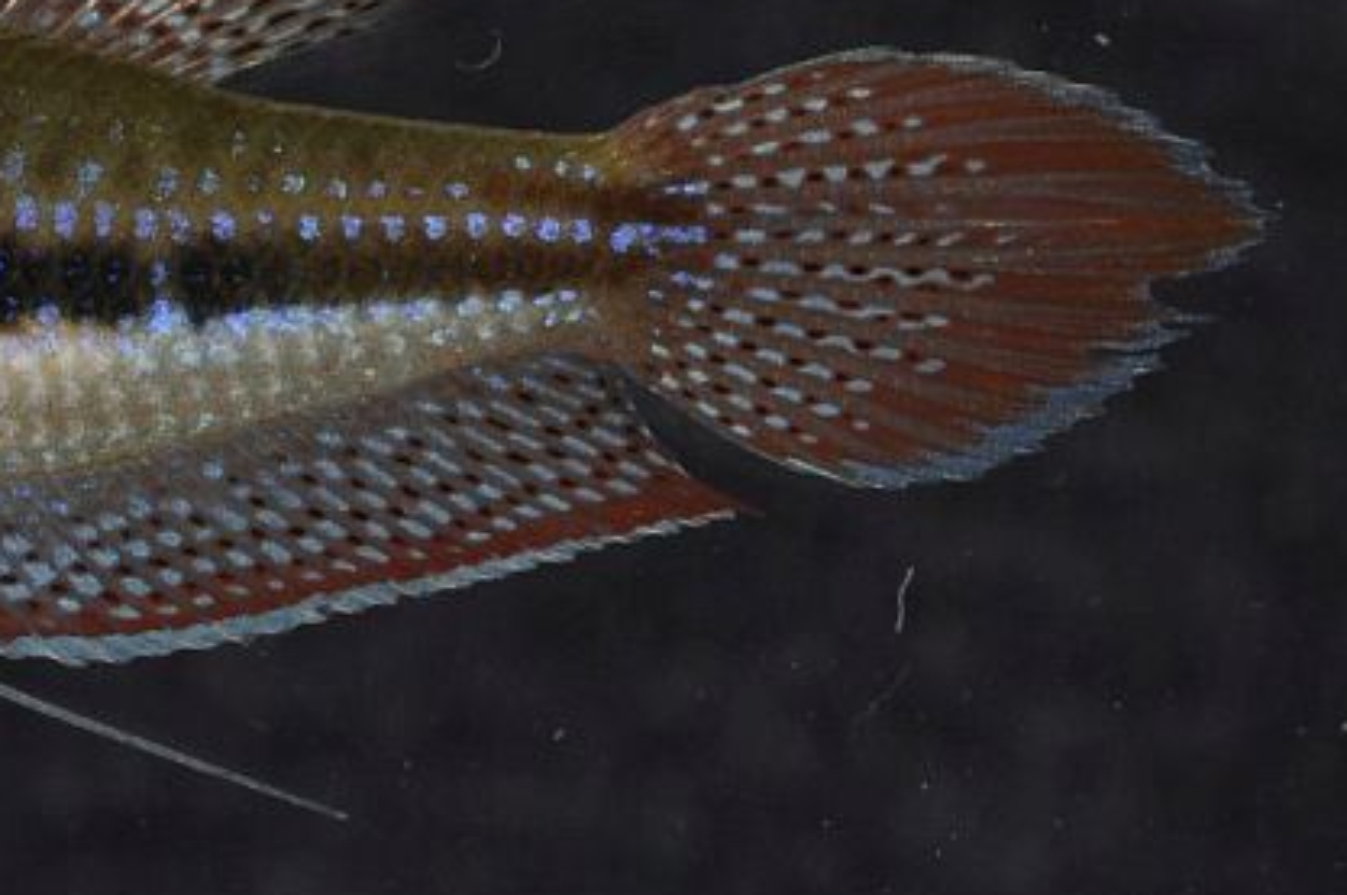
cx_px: 120
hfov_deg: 14.1
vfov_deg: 9.5
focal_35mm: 144
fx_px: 5382
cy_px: 457
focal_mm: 50
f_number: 22
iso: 200
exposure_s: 1
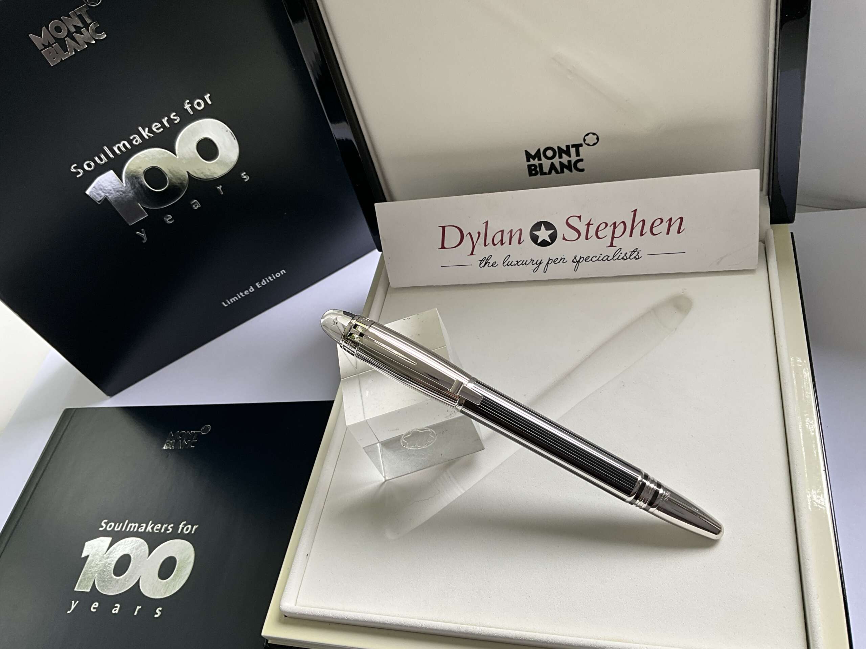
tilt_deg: -47.9
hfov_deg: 61.7
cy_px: 324
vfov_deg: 48.2
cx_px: 433
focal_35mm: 29
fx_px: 726
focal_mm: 3
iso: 32
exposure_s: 1/122
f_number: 1.8
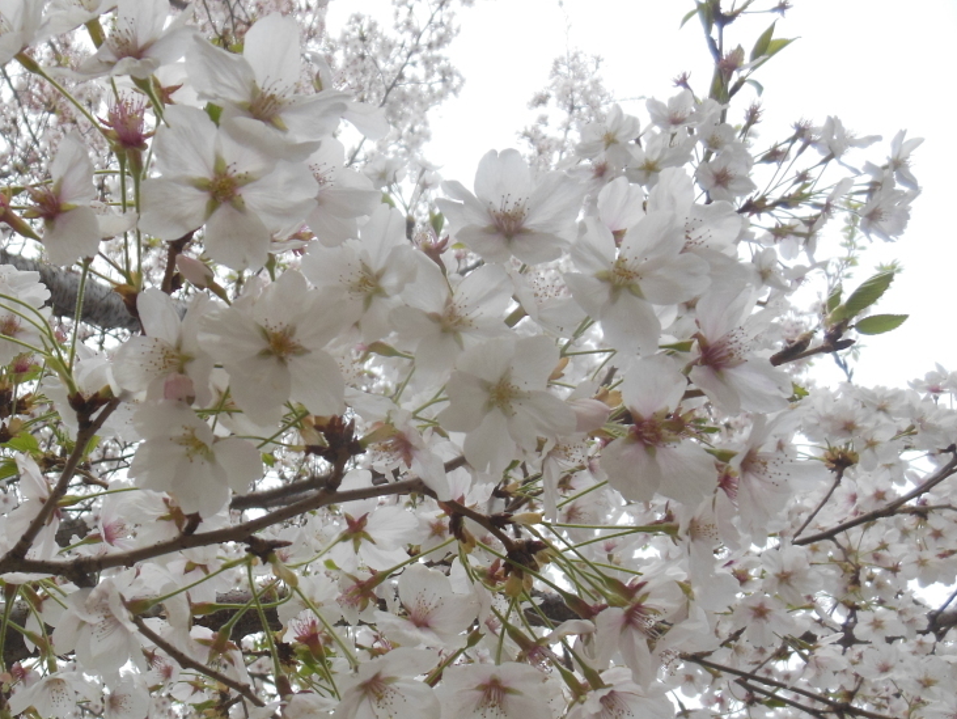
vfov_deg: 40.4
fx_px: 968
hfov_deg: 51.3
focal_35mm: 35
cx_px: 291
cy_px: 462
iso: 125
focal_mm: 4.5
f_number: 3.2
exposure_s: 1/800
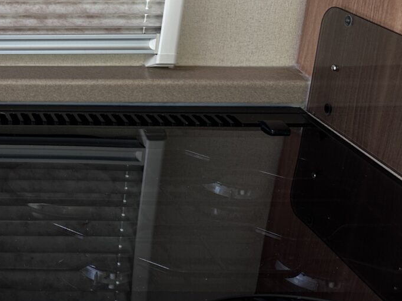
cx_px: -150
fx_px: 836
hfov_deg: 23.3
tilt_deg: -15.7
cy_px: 82
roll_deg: +1.2
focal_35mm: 72
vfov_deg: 20.3
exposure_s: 1/121
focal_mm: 6.86
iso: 64
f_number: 1.78
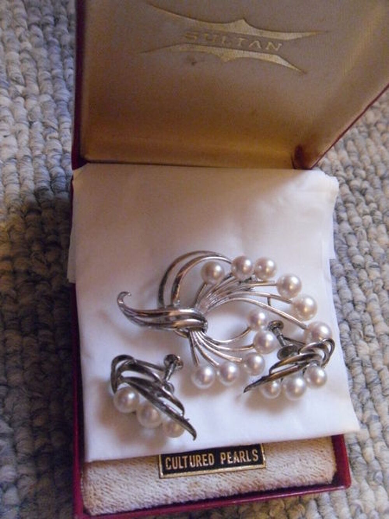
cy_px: 260
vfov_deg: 52.6
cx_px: 194
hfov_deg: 40.7
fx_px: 524
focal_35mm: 35
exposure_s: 1/9
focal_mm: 6.3
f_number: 3.5
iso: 800
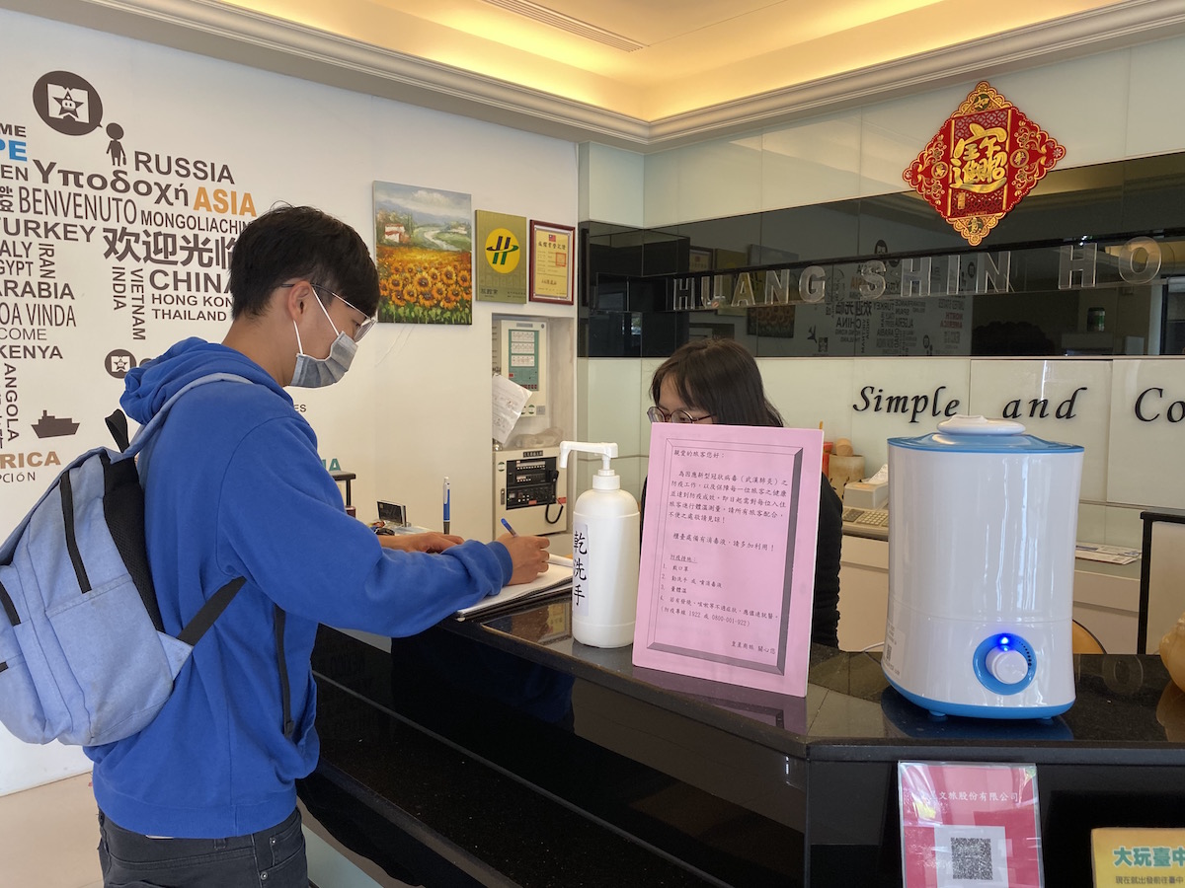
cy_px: 444
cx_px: 592
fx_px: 890
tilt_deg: -3.9
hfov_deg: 67.3
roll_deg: +0.2
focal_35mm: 26
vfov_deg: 53.1
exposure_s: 1/60
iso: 125
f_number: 1.8
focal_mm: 4.25
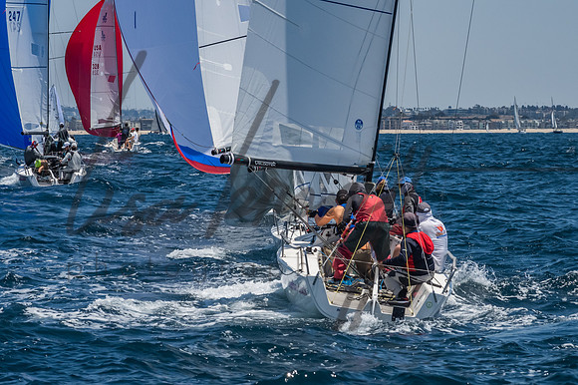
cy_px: 192
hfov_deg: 10.6
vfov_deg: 7.0
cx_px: 289
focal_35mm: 195
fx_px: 3129
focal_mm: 130
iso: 640
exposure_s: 1/1600
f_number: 14
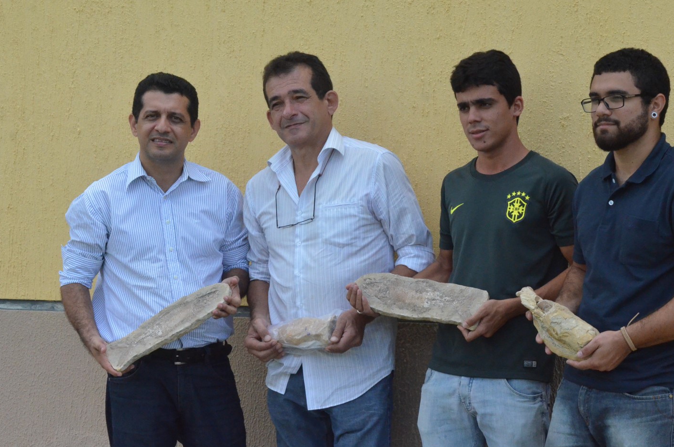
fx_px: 2261
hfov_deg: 17.0
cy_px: 242
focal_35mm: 121
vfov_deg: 11.3
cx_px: 370
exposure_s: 1/2500
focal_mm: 70
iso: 4000
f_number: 13
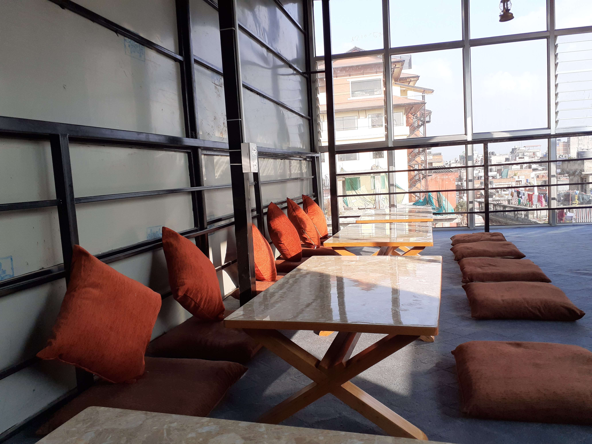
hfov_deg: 65.3
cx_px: 296
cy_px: 222
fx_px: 462
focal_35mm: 27
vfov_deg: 51.4
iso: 40
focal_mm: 3.6
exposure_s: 1/437
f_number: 1.9
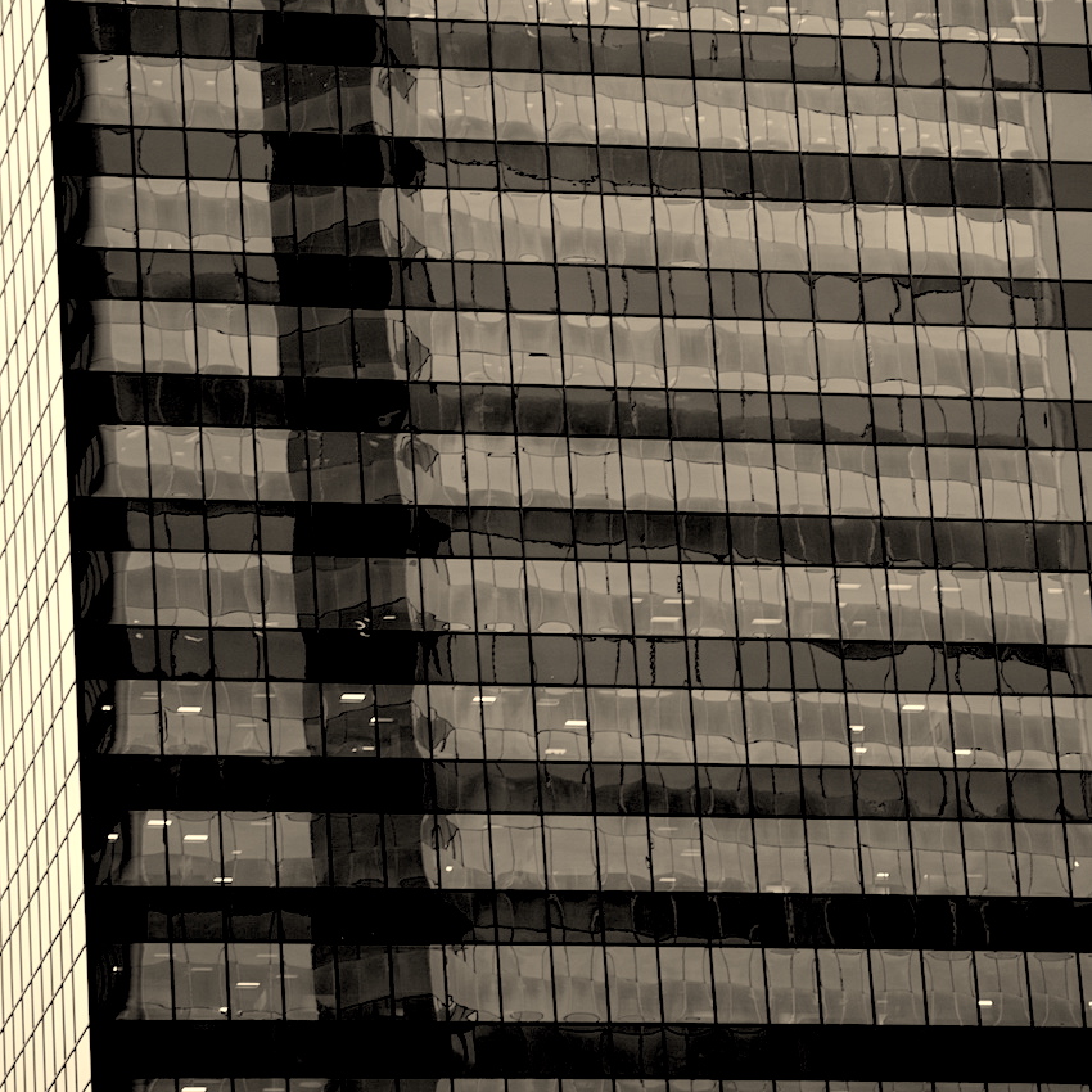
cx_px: 547
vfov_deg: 9.3
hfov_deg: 9.3
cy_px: 475
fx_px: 6710
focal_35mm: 188
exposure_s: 1/80
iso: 400
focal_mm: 98
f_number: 4.5
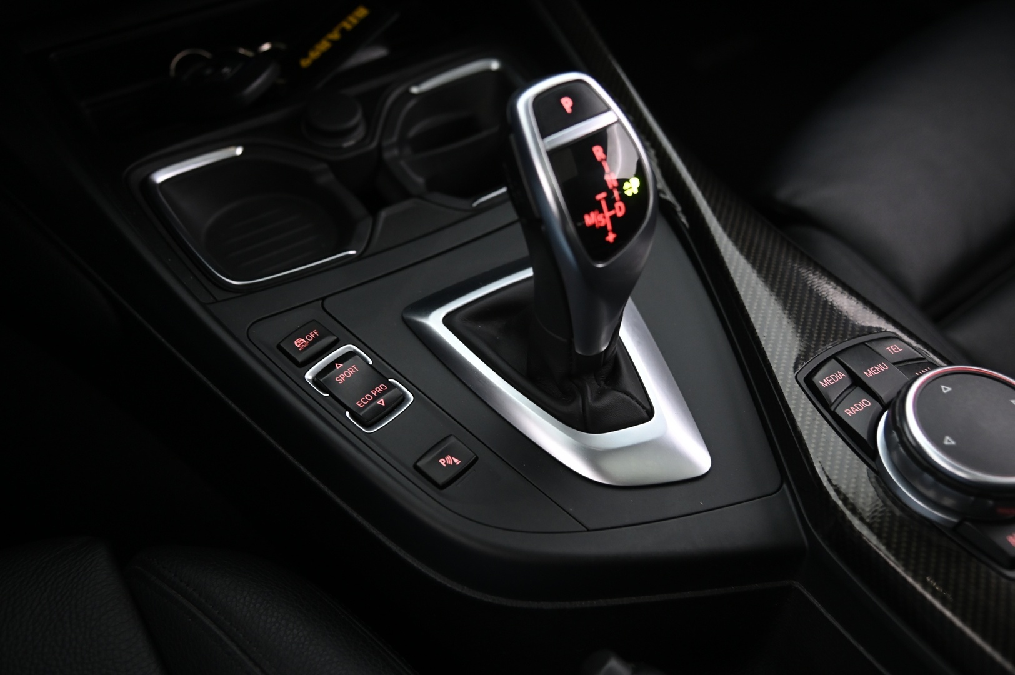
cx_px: 508
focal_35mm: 40
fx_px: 1127
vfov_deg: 33.3
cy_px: 338
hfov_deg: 48.5
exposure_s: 1/15
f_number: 4
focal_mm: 40
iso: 2000
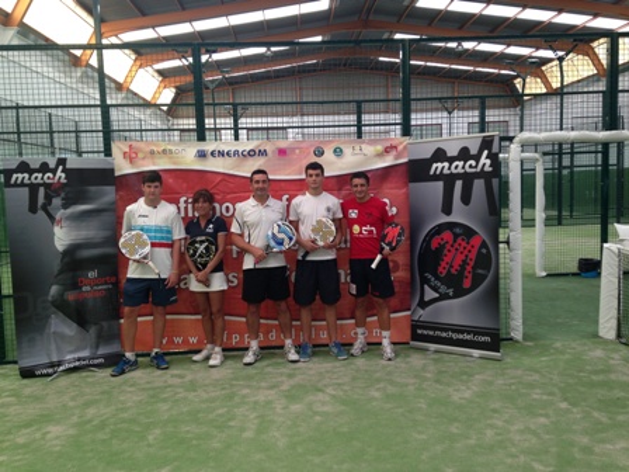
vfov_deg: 42.9
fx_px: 600
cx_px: 314
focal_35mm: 33
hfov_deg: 55.4
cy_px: 236
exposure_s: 1/126
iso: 50
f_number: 2.4
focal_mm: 4.13
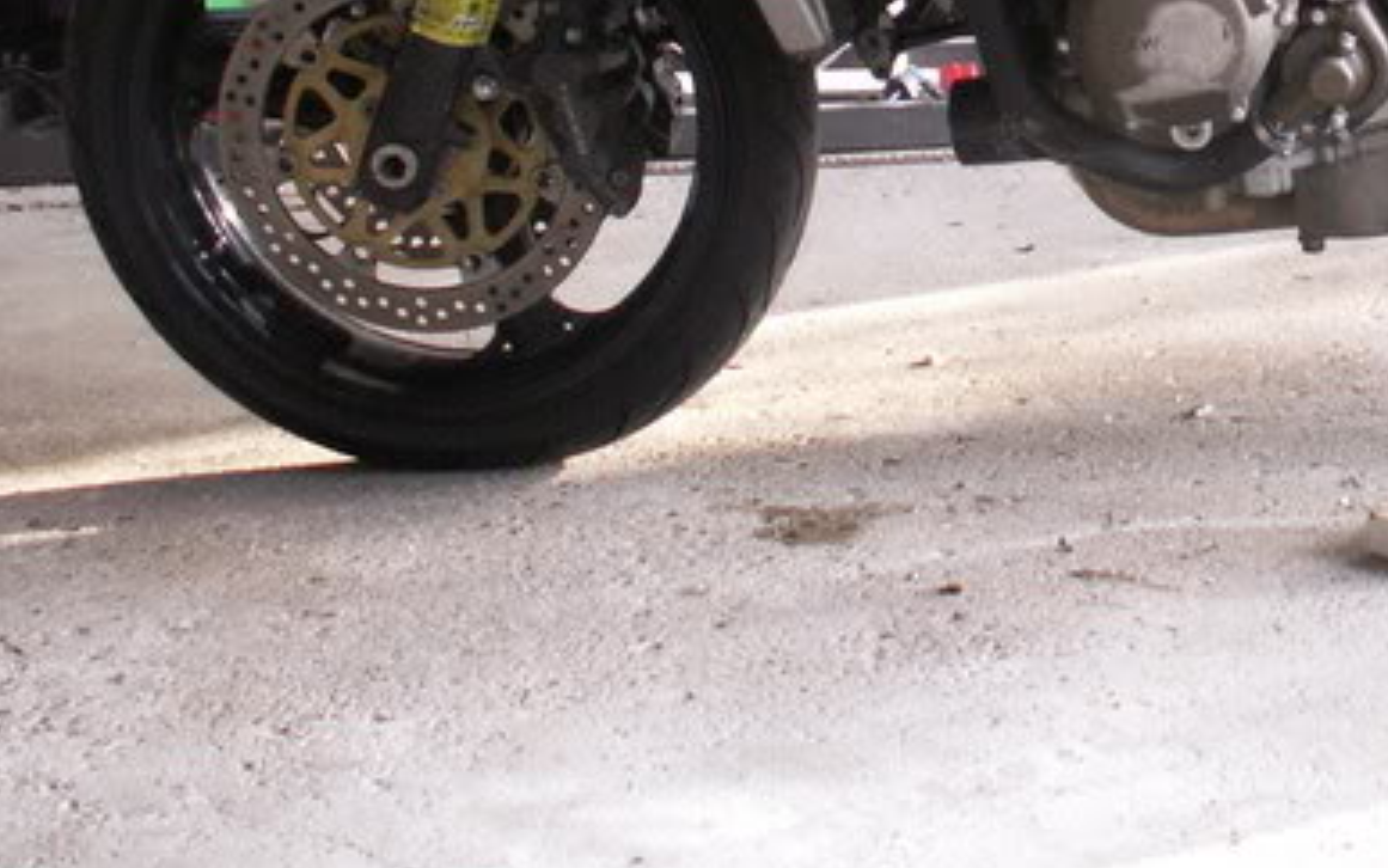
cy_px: -133
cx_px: 1370
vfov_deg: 13.9
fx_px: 3481
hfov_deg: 21.8
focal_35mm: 92
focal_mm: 6.95
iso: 160
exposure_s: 1/25
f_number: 2.8
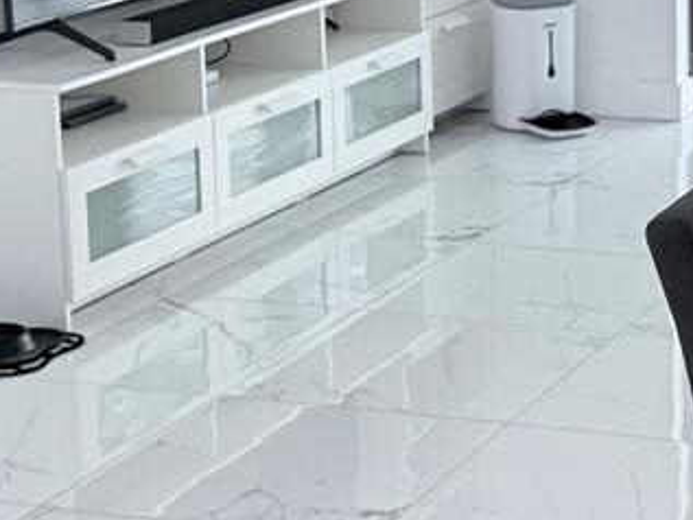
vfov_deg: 12.2
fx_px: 2423
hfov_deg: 15.7
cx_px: 822
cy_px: 52
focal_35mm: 121
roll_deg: -0.7
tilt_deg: -10.8
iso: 250
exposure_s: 1/60
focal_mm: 6.76
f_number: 1.78
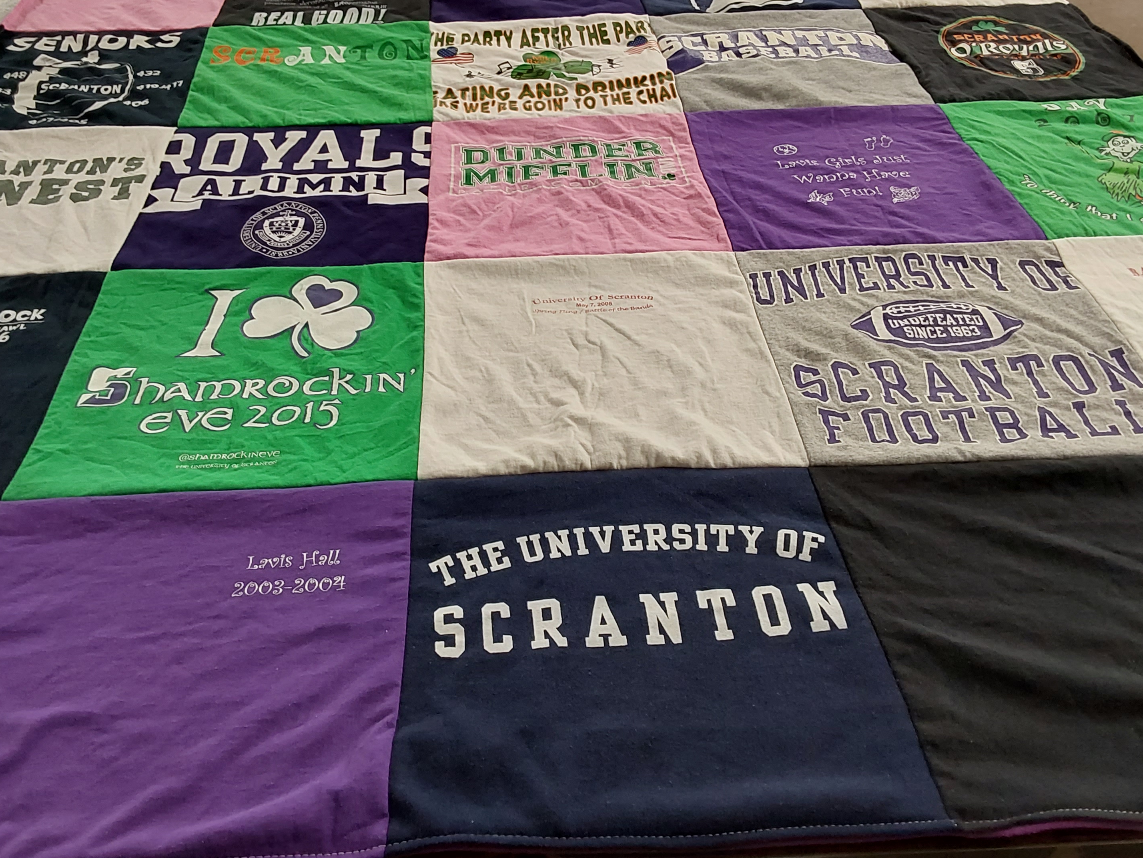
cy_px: 396
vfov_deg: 44.1
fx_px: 1057
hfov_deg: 56.7
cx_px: 520
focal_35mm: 32
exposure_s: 1/60
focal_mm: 2.91
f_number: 1.9
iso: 100
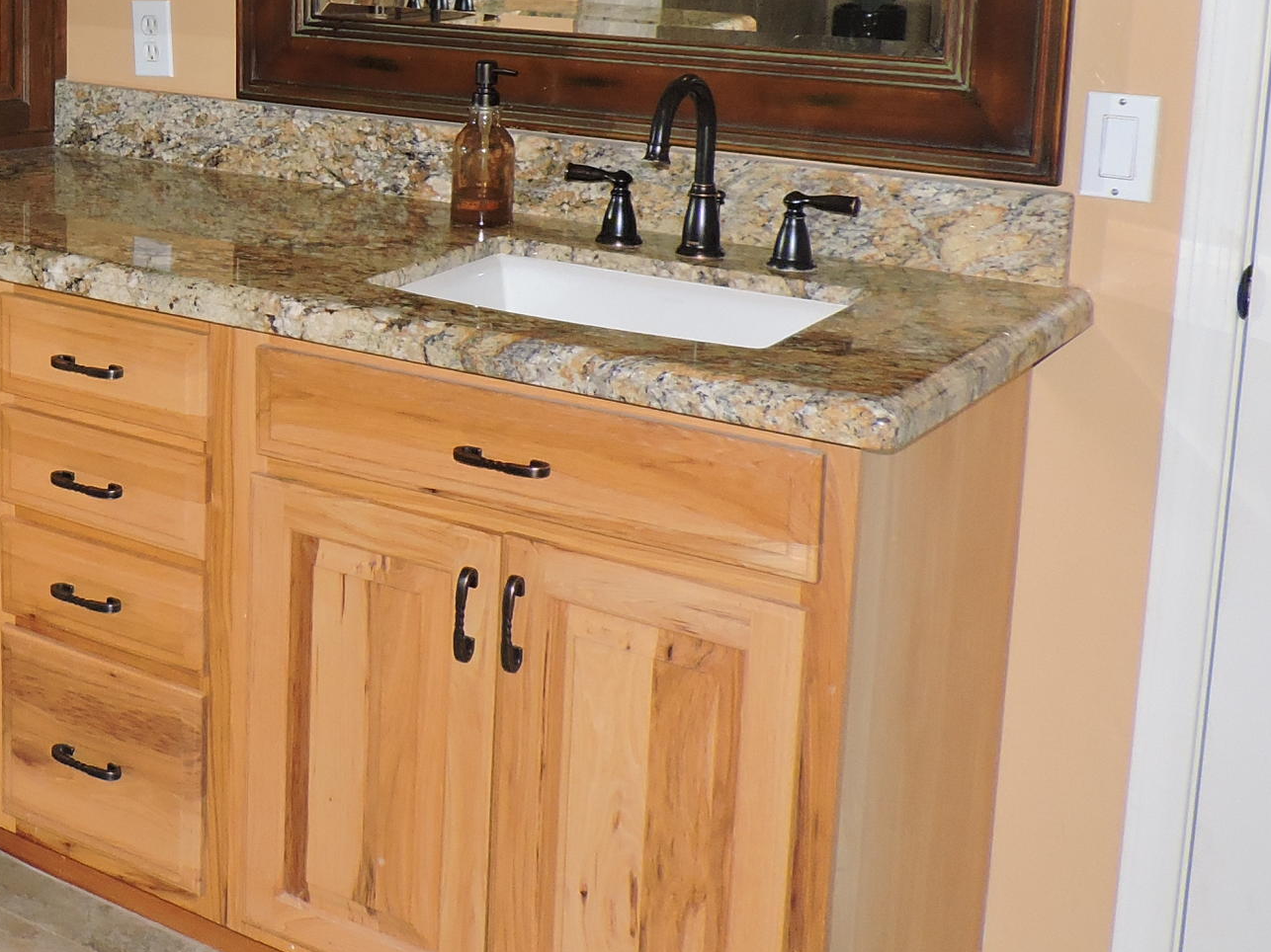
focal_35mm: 56
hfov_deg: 30.7
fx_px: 2056
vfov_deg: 25.5
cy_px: 161
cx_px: -122
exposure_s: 1/30
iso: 200
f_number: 3
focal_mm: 4.3
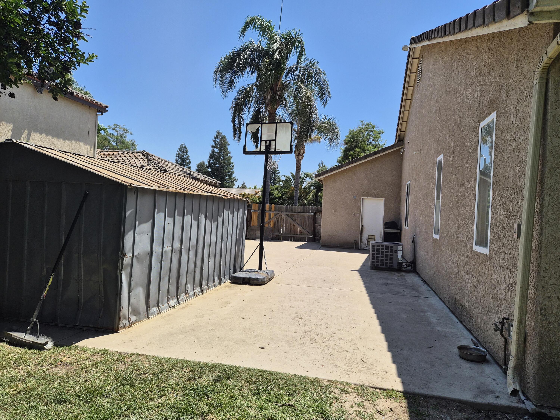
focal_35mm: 23
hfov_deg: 73.9
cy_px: 210
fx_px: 372
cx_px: 280
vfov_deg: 58.9
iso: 80
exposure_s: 1/5392
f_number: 1.8
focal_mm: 5.4
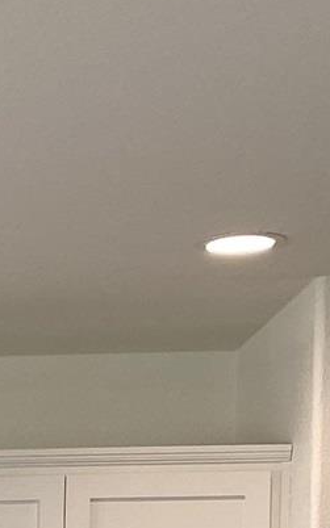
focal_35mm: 158
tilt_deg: -2.3
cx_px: -596
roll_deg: +0.3
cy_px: 905
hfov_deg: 7.5
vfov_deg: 12.3
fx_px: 2275
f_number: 1.8
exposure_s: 1/122
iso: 32
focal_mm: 4.25
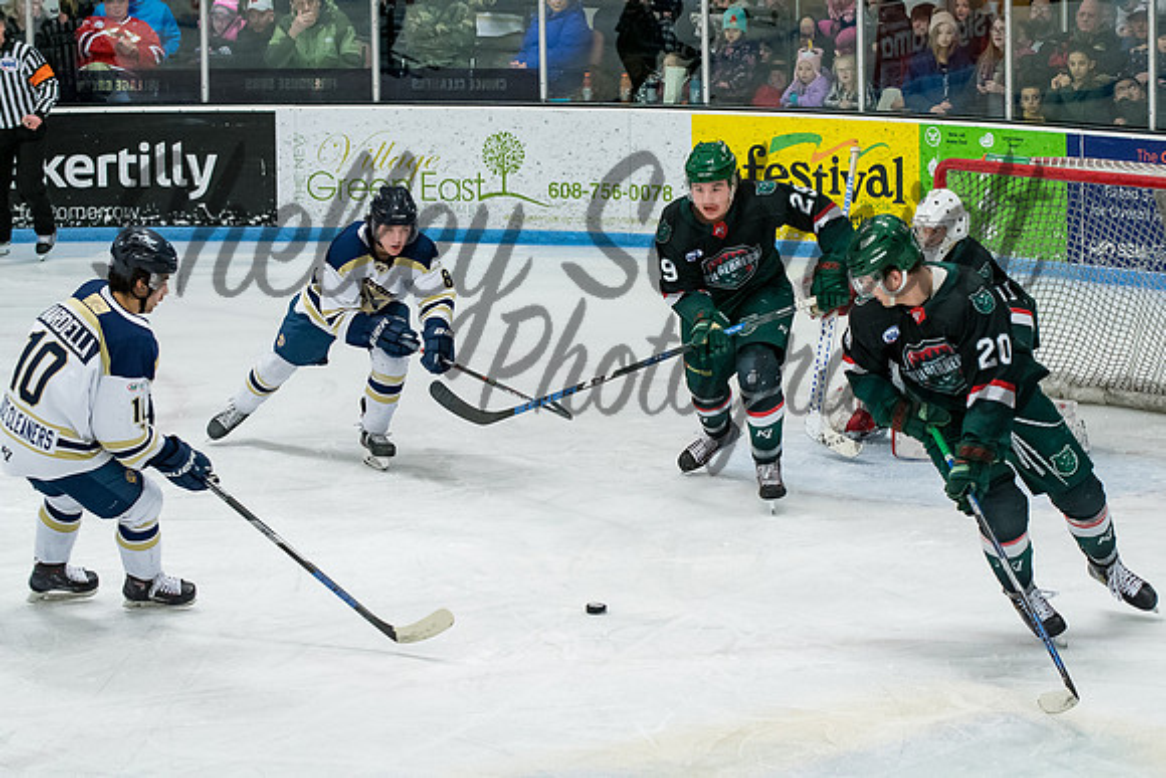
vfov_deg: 11.4
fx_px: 3895
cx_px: 668
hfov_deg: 17.0
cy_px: 333
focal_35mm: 120
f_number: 3.5
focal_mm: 70
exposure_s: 1/800
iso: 2500
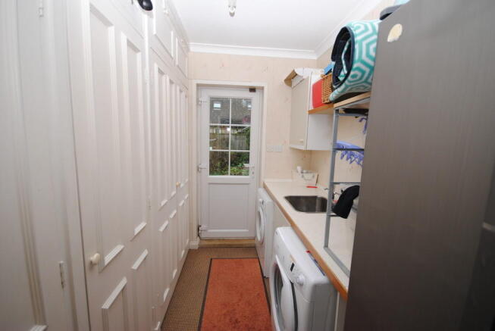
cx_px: 248
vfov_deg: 77.5
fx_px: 206
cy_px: 166
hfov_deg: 100.3
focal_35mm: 15
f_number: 4
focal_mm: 10
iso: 200
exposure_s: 1/60
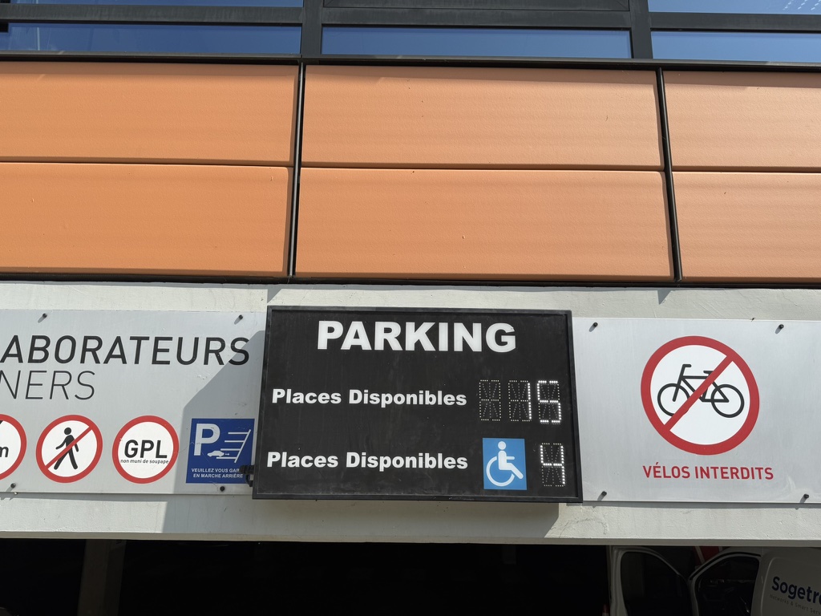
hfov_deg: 71.6
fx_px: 569
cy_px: 308
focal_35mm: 24
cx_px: 410
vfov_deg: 56.8
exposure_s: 1/3247
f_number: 1.78
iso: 80
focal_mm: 6.76
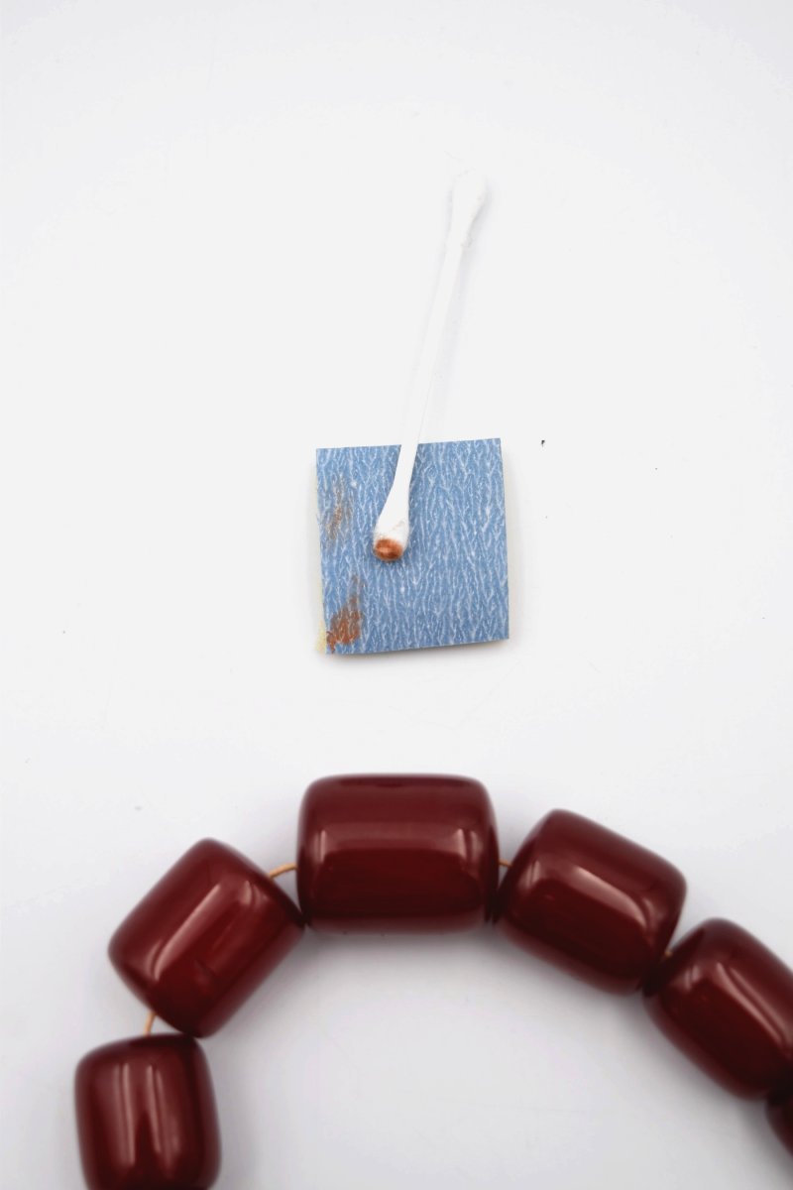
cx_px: 396
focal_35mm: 52
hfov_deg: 25.8
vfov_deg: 37.9
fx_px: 1735
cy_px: 595
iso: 200
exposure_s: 1/125
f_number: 4.5
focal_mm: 35
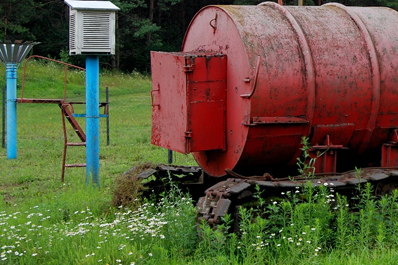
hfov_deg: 27.1
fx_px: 796
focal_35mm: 72
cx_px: 357
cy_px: 22
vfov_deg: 18.6
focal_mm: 26
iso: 110
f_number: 5.6
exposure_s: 1/125
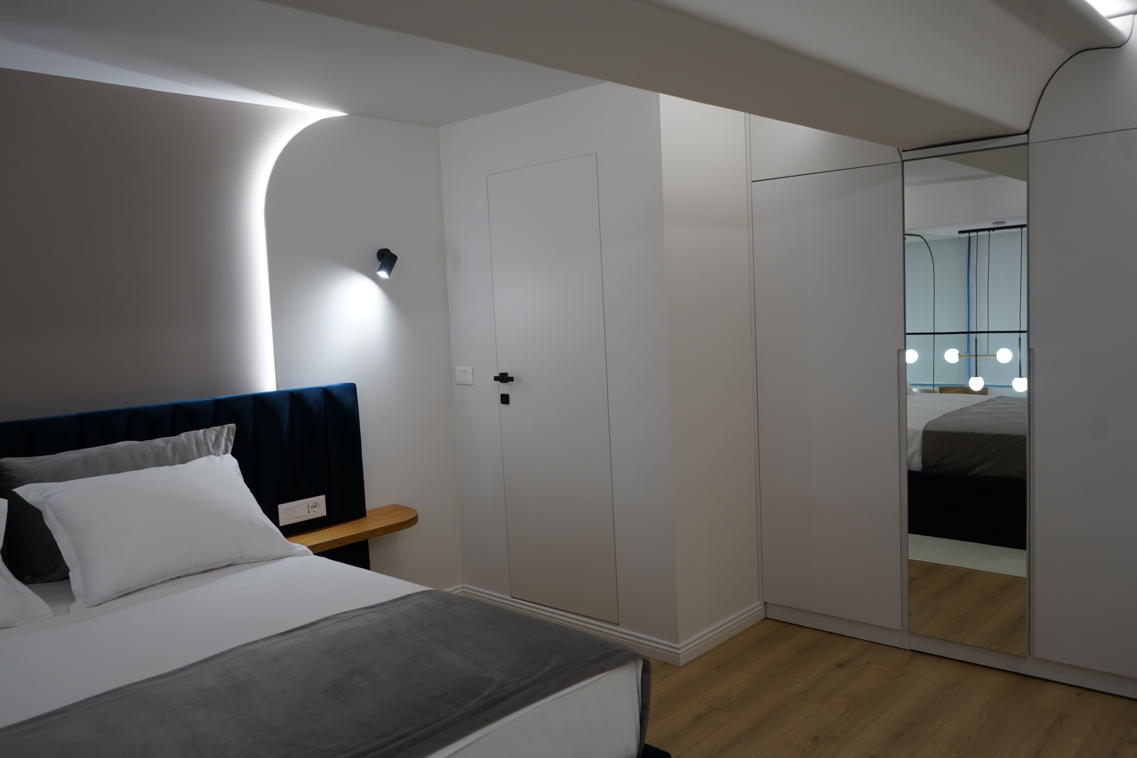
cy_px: 379
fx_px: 884
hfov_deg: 65.5
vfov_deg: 46.4
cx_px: 568
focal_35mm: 28
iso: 500
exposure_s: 1/160
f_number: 4
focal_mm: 28
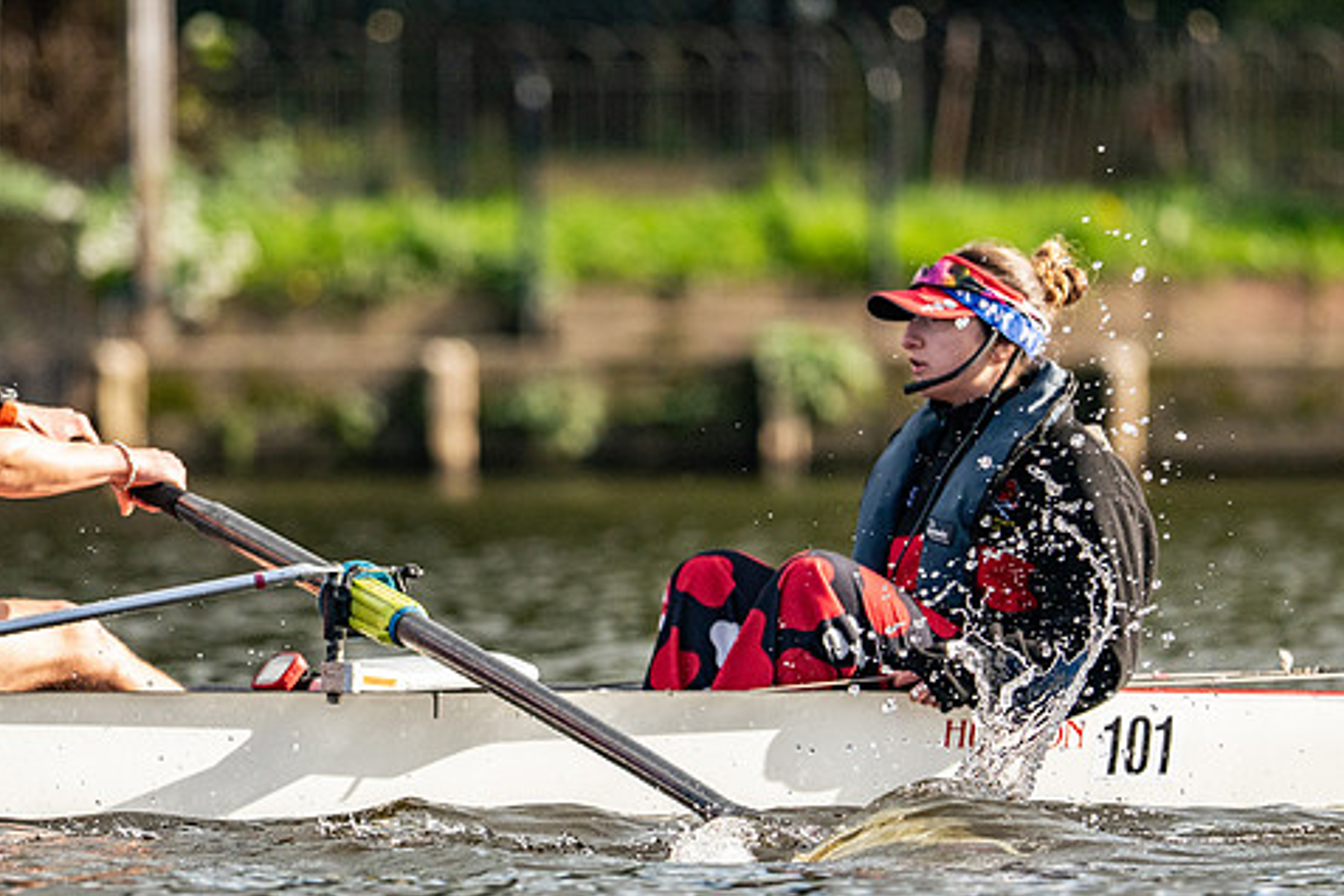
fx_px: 27251
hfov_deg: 2.8
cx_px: 778
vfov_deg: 1.9
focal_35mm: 730
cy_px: 500
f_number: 4.5
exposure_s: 1/2500
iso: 500
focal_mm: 400
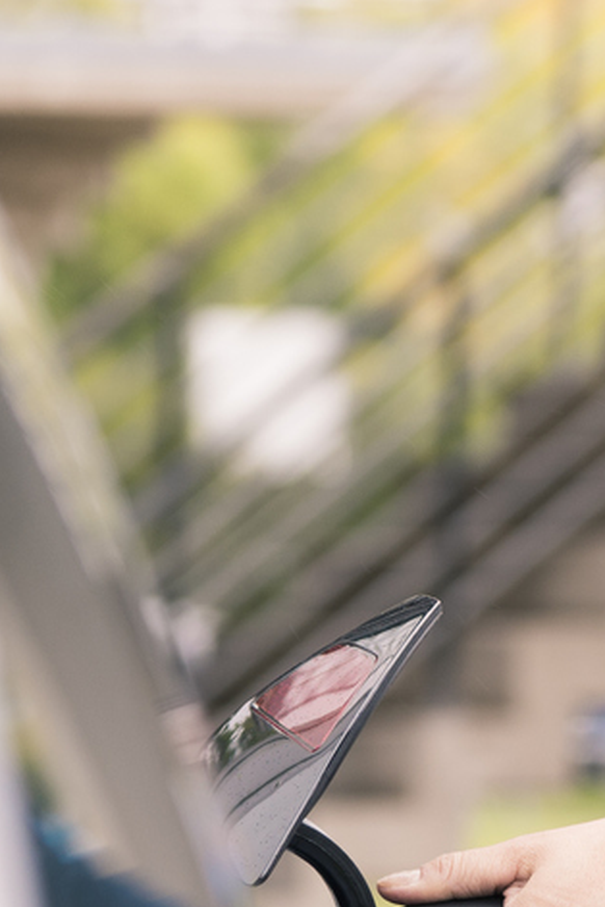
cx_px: 1160
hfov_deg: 3.6
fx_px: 9654
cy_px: 108
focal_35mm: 383
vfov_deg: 5.4
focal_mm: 85
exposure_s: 1/250
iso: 200
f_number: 4
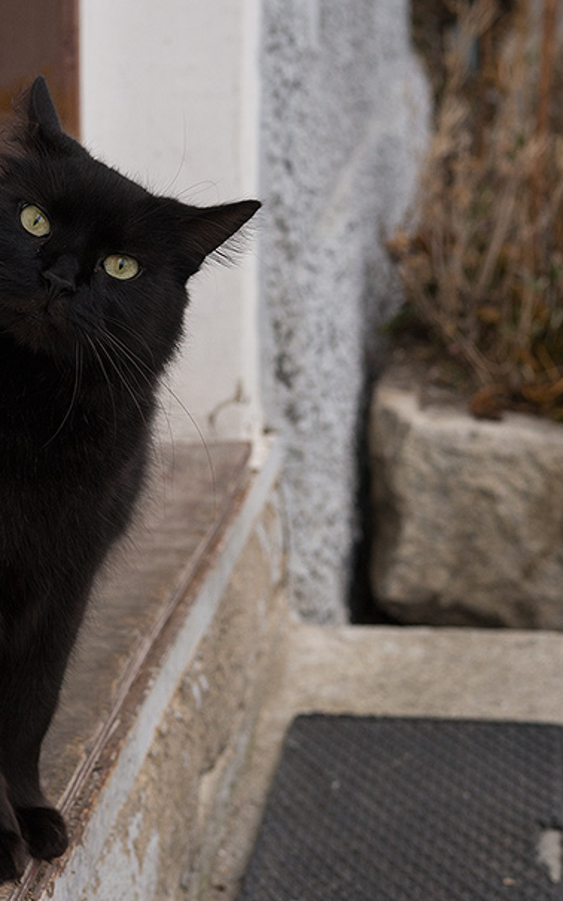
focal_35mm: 101
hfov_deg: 13.0
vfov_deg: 20.6
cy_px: 380
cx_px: 299
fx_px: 2480
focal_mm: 50
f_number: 5.6
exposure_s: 1/200
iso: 250
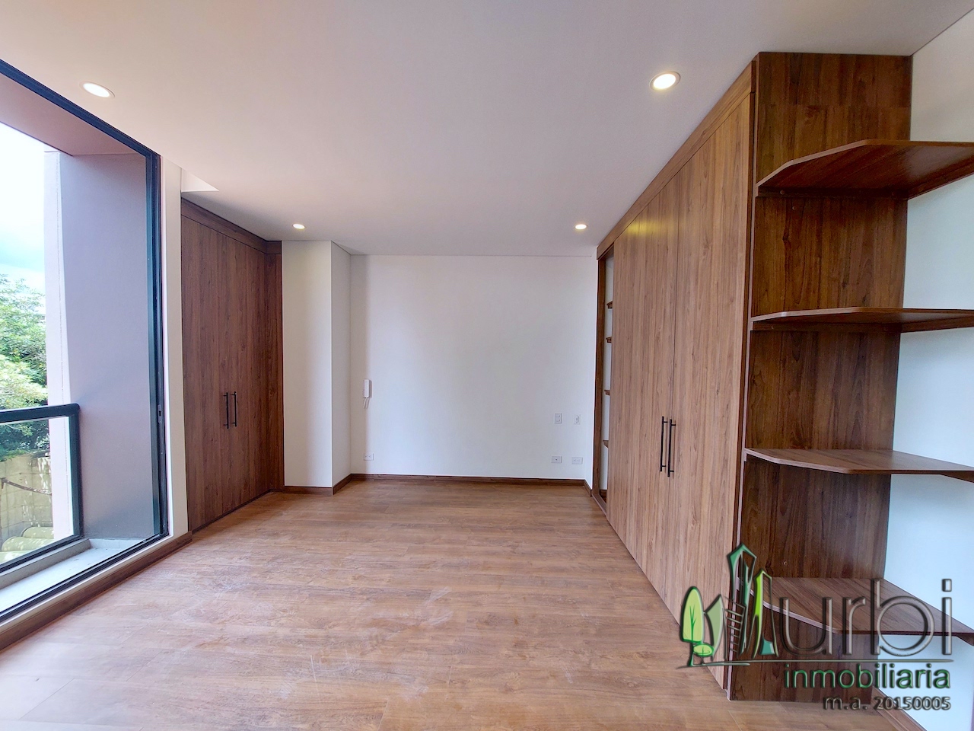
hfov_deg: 106.2
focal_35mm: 13
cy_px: 366
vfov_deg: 89.9
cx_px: 487
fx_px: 366
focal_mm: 1.74
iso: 80
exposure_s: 1/120
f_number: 2.2
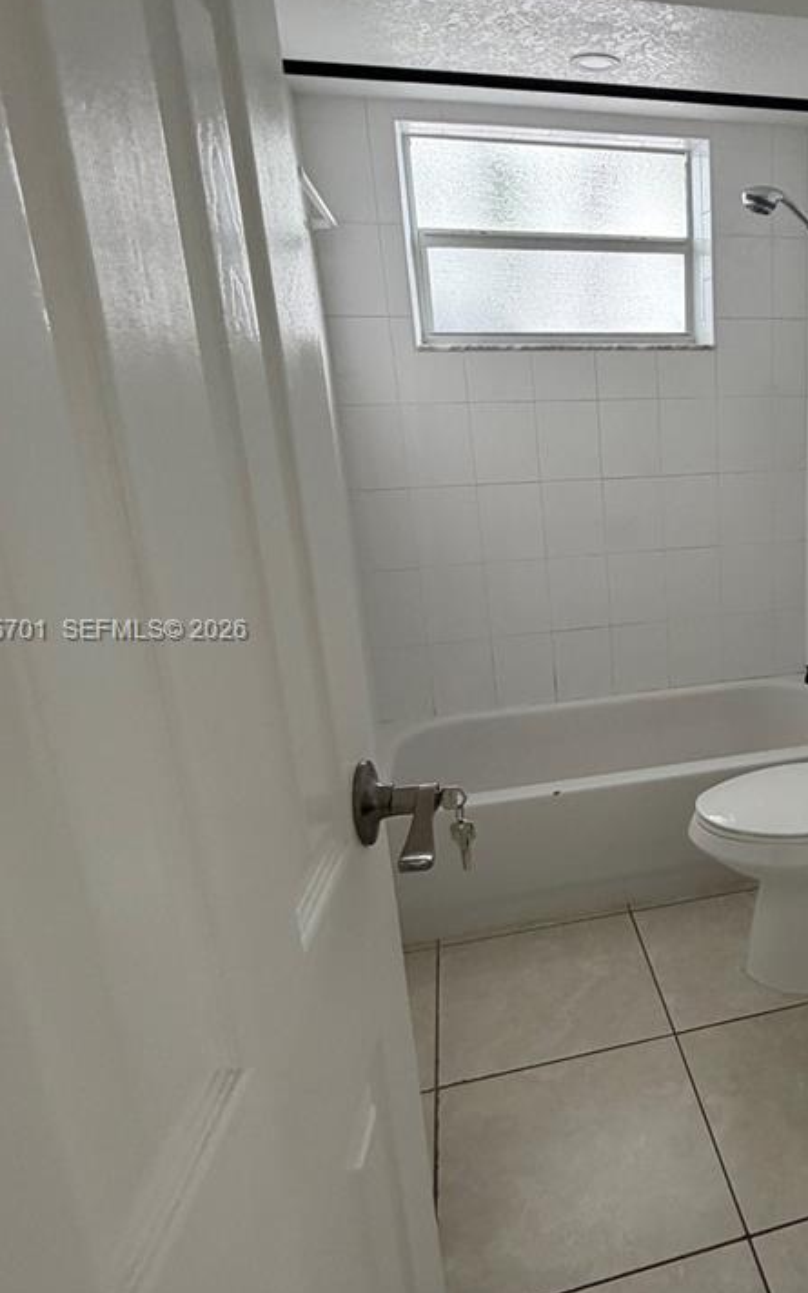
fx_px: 881
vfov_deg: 72.5
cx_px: 728
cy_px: 632
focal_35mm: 25
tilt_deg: -16.1
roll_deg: +1.6
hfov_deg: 44.8
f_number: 2.2
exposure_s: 1/120
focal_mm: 2.22
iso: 250
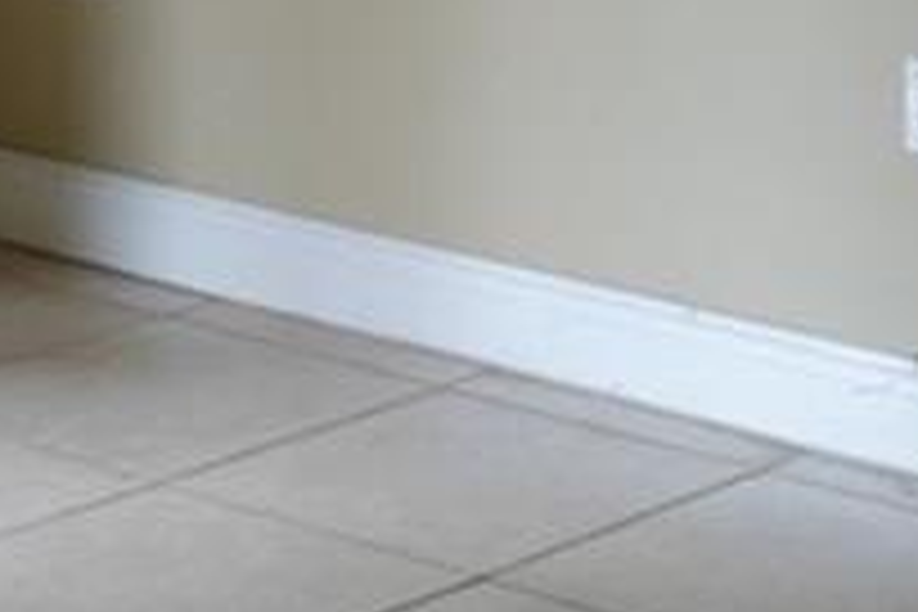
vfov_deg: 8.7
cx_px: 482
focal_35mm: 157
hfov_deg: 13.1
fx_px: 4003
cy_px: 155
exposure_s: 1/80
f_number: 2
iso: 320
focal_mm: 7.6
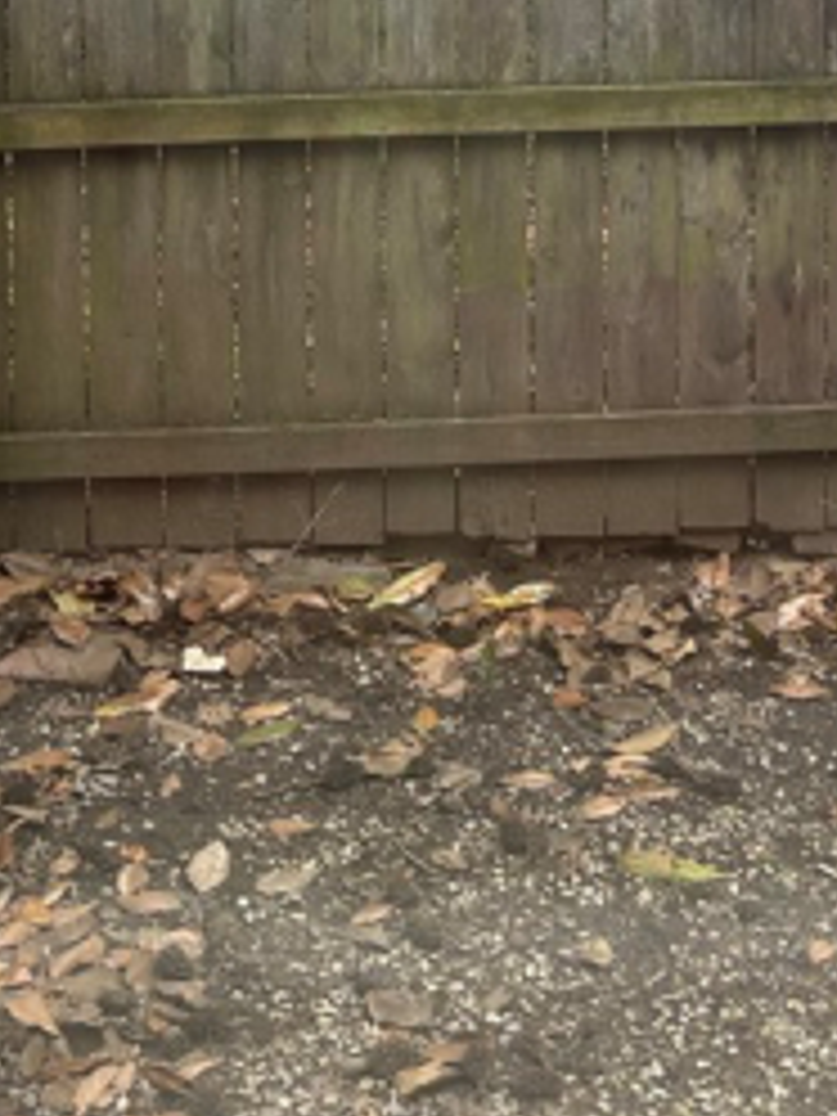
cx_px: 554
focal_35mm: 70
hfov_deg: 20.9
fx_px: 2257
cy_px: -56
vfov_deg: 26.0
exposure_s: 1/289
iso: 50
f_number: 1.5
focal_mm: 5.7
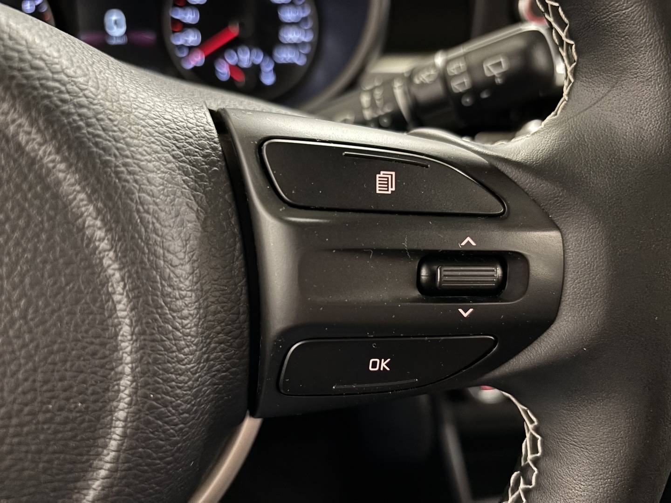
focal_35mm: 26
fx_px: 504
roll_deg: -1.2
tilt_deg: -32.1
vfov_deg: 53.1
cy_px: 252
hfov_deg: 67.3
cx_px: 336
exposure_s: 1/25
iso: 1000
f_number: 1.6
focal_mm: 5.96
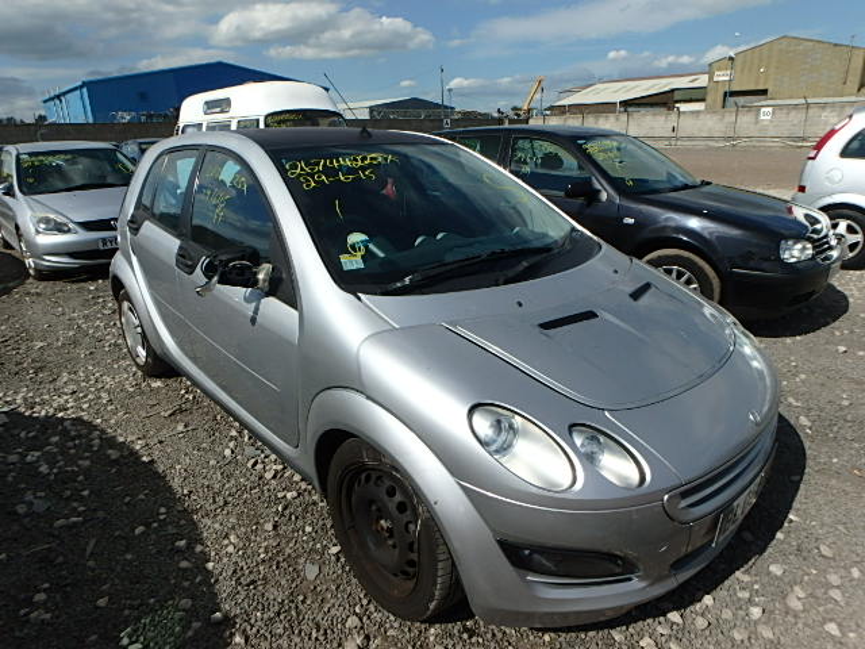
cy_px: 324
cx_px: 432
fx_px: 525
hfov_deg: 79.0
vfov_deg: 63.4
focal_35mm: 21
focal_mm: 3.7
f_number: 6
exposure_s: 1/800
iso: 125
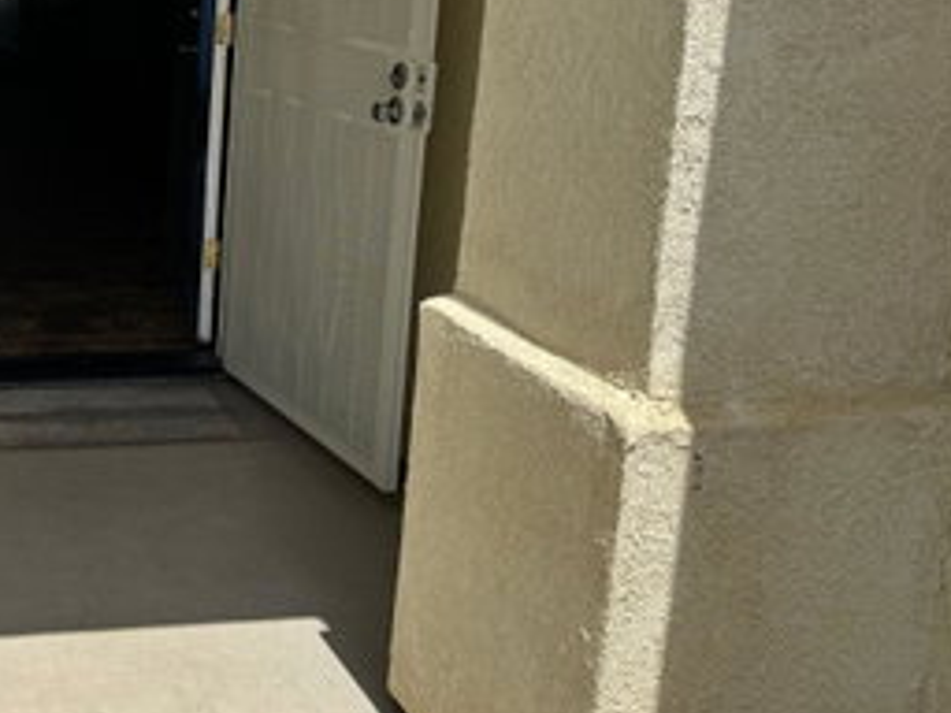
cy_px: 178
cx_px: 19
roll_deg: -1.4
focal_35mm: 48
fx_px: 1319
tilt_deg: -11.4
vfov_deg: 29.8
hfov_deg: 36.1
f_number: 1.78
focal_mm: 6.76
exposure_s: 1/4310
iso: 80
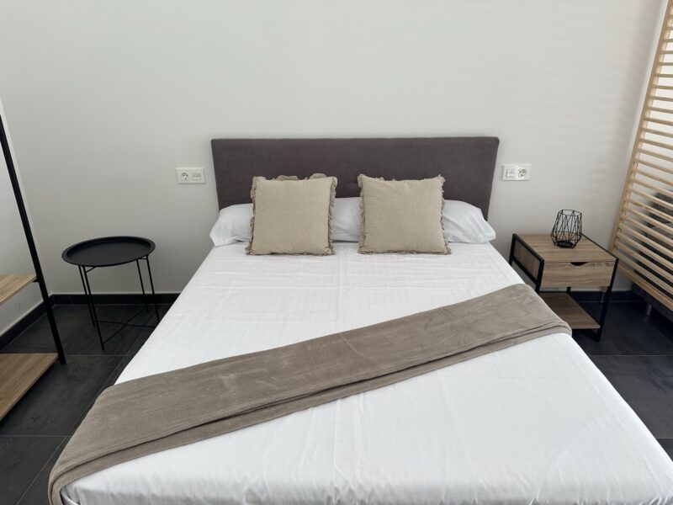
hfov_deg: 71.6
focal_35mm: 24
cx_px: 336
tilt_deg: -22.5
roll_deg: +1.0
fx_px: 467
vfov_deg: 56.8
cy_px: 252
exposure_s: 1/121
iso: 80
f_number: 1.78
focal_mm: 6.86
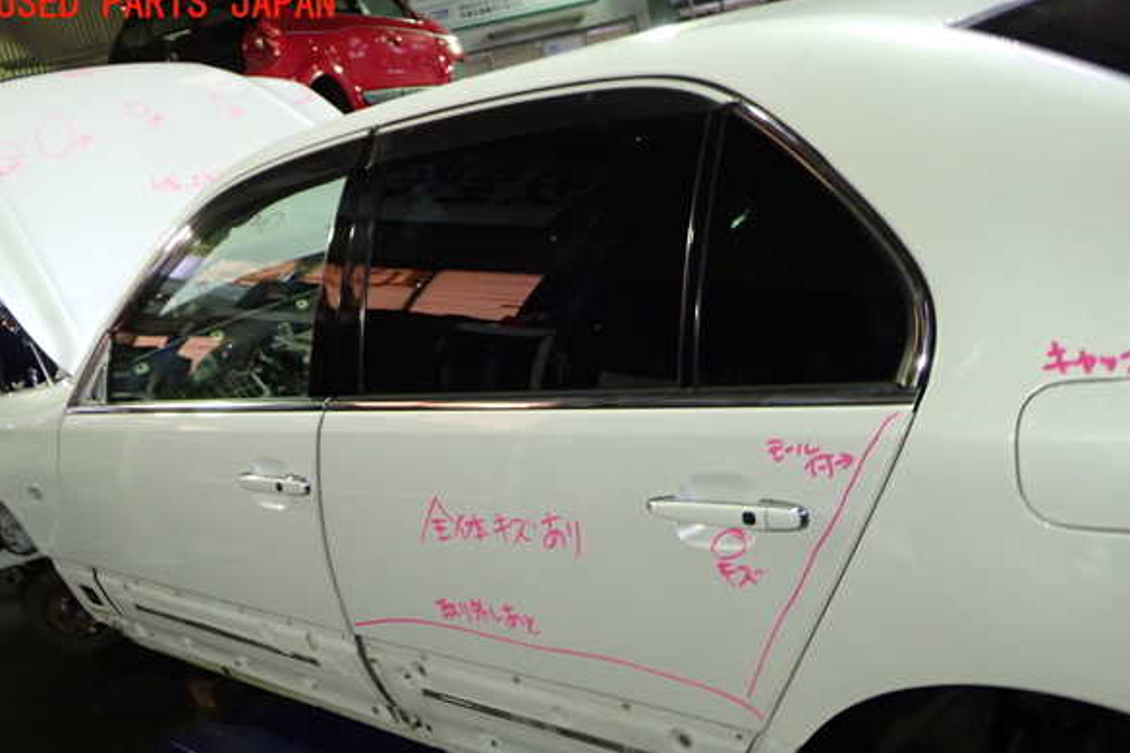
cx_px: 564
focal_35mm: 32
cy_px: 415
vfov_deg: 41.1
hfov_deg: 58.7
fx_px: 1004
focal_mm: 5.4
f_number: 2.3
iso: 250
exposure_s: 1/30
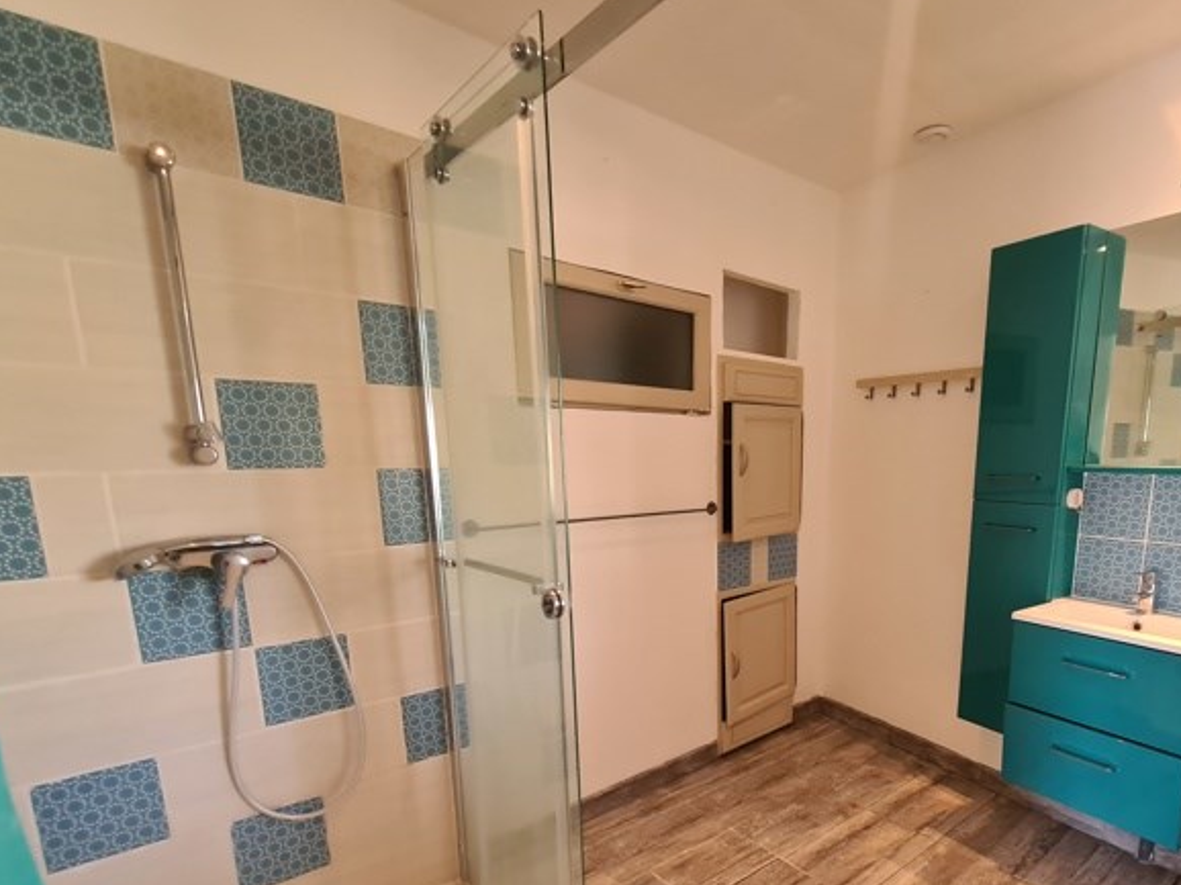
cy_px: 591
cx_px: 734
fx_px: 614
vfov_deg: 69.5
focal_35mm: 18
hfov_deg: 86.2
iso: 320
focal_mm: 2.2
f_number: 2.2
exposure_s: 1/50
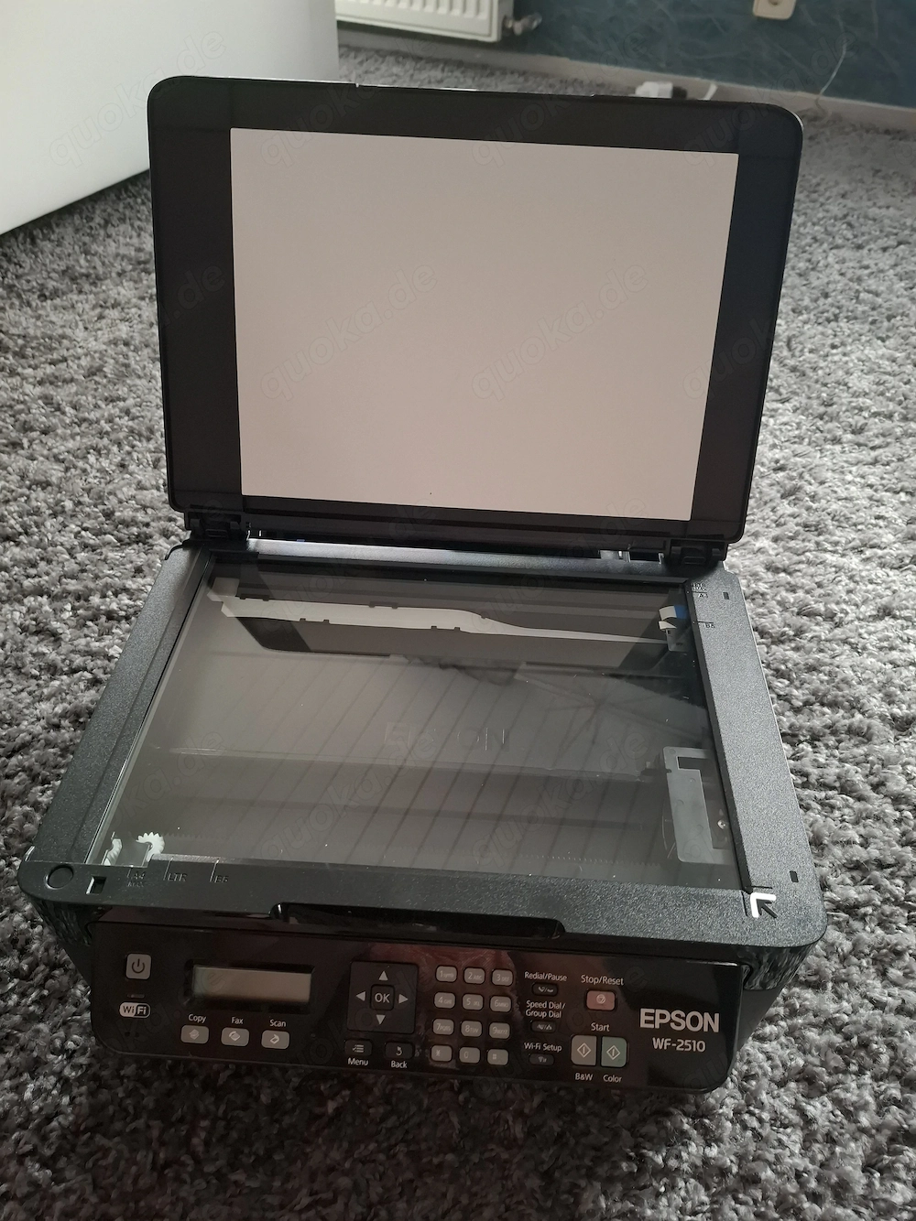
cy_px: 610
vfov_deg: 73.9
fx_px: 812
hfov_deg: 58.9
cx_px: 458
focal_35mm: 23
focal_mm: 5.54
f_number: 1.8
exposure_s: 1/25
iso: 640
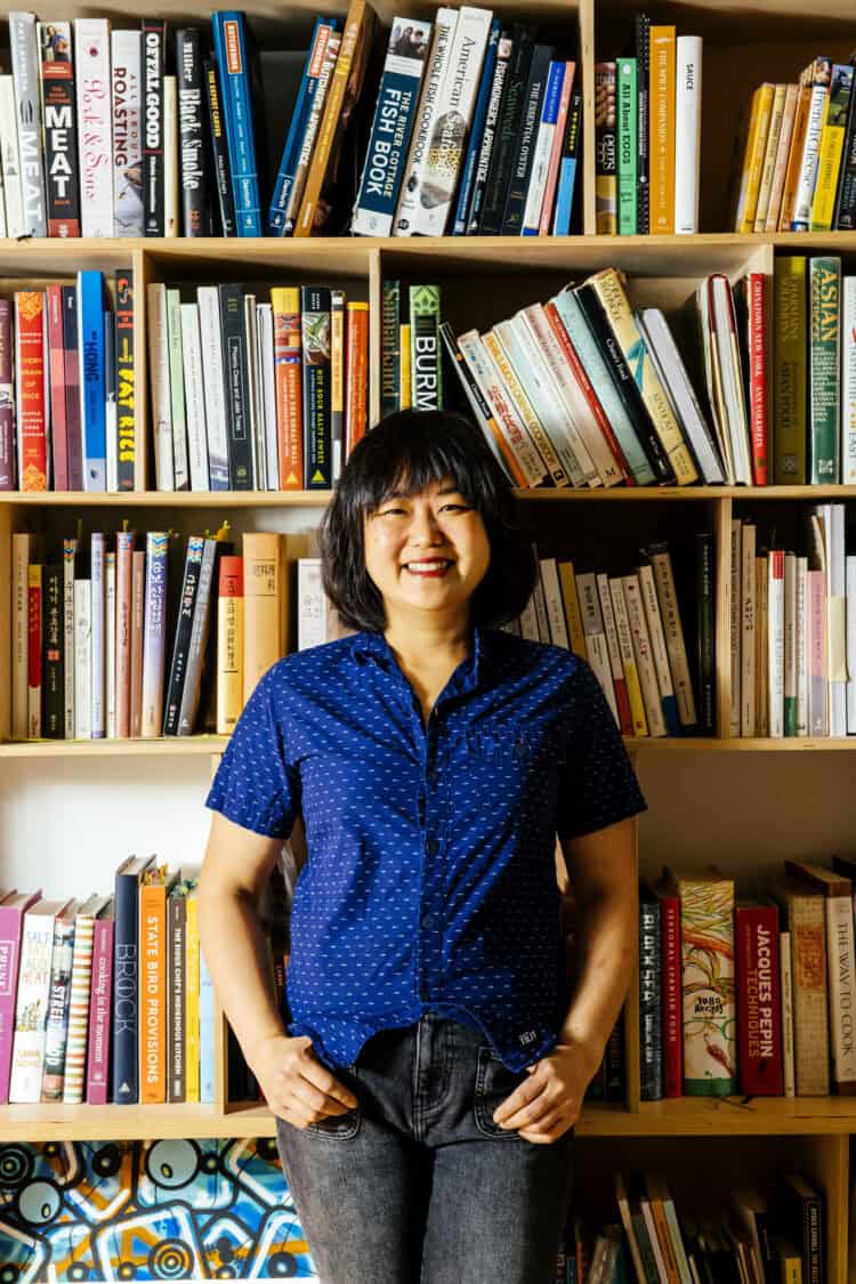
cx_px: 428
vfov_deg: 30.5
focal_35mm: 66
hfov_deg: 20.6
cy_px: 642
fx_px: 2354
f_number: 9
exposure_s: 1/200
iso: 500
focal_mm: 66
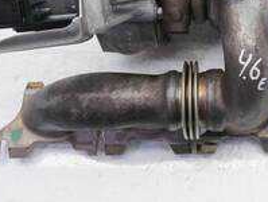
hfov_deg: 24.3
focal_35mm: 77
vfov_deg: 19.0
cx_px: 260
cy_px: 40
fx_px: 597
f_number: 3.9
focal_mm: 16
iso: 200
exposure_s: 1/80
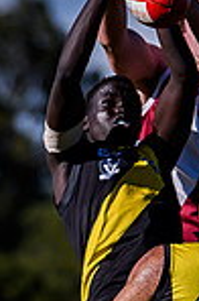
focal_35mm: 1273
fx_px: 10604
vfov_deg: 1.6
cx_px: 116
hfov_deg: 1.1
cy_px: 403
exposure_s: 1/3200
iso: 110
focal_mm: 145
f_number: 2.8
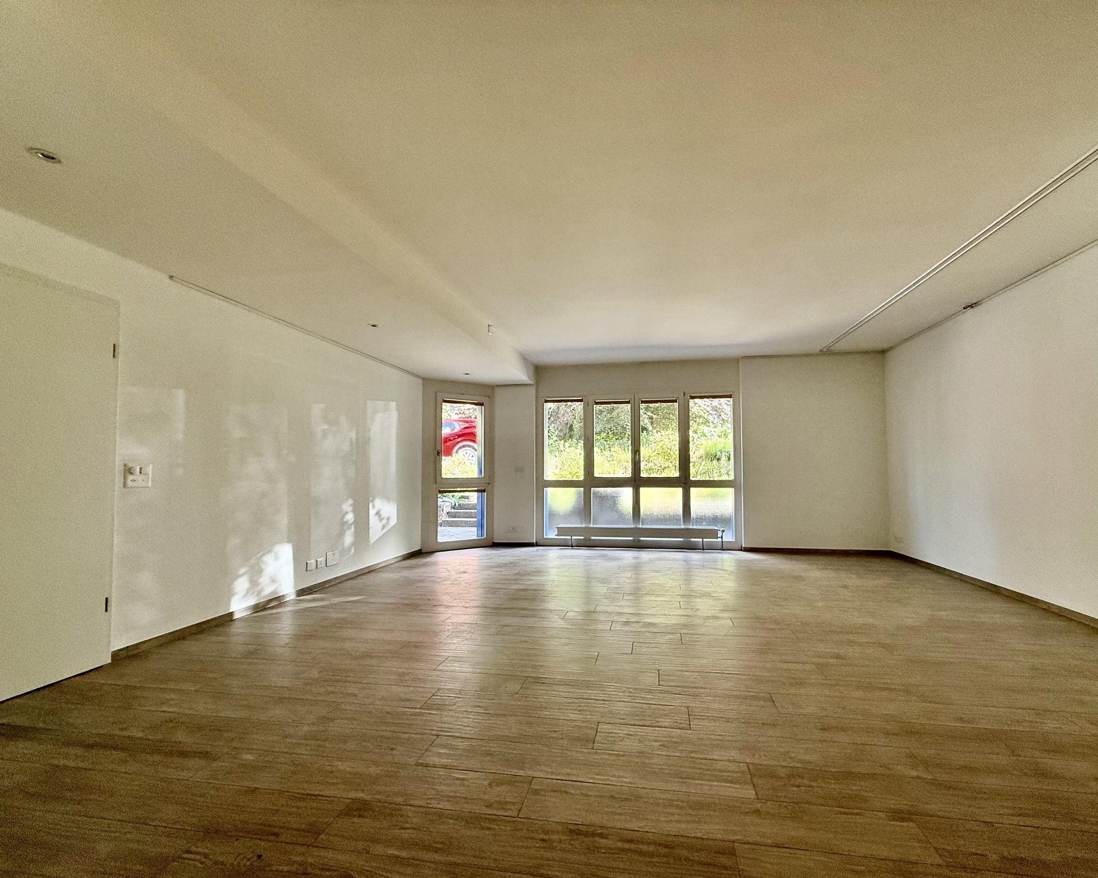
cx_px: 579
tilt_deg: +2.3
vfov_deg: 84.0
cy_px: 451
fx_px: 487
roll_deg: +0.3
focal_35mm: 15
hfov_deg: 96.7
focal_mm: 2.22
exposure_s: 1/99
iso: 160
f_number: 2.2
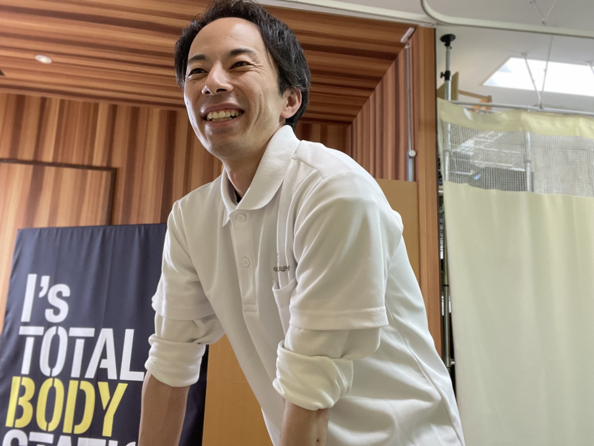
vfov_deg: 46.8
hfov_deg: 60.0
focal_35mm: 30
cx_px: 297
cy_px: 223
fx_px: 515
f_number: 2.2
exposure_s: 1/60
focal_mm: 2.71
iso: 320
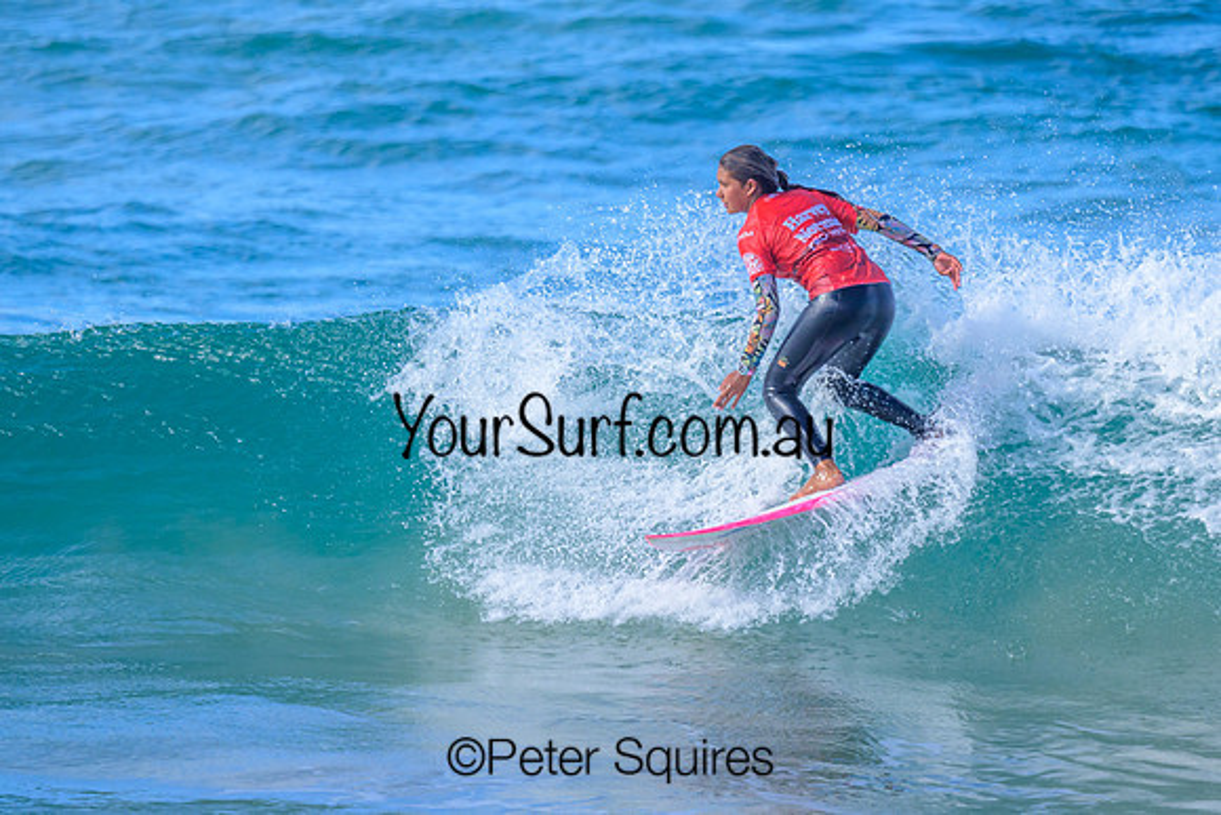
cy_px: 301
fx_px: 37261
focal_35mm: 1098
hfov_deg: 1.9
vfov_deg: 1.3
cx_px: 797
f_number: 6.3
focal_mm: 800
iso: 800
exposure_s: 1/2000
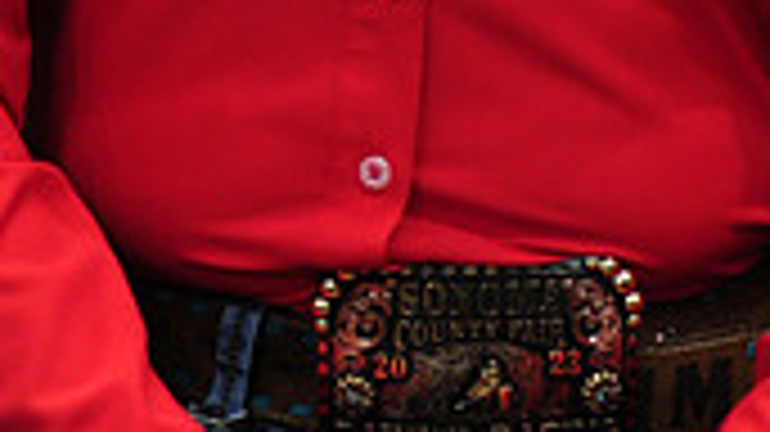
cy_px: -801
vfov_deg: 2.7
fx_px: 8918
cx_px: 362
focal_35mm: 437
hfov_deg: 4.9
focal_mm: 82
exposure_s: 1/125
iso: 640
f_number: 4
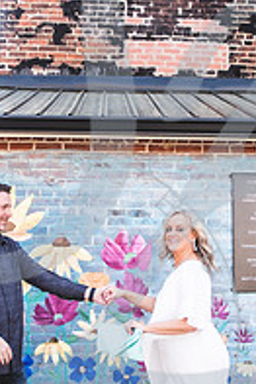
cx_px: 147
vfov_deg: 36.2
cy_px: 182
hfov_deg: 24.6
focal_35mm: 55
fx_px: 586
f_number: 2.8
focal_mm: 24
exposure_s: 1/400
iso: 100
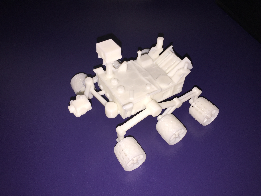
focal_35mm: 29
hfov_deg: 61.7
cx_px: 130
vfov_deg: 48.2
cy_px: 98
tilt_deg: -47.1
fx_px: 219
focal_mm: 4.15
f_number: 2.2
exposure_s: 1/103
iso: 32
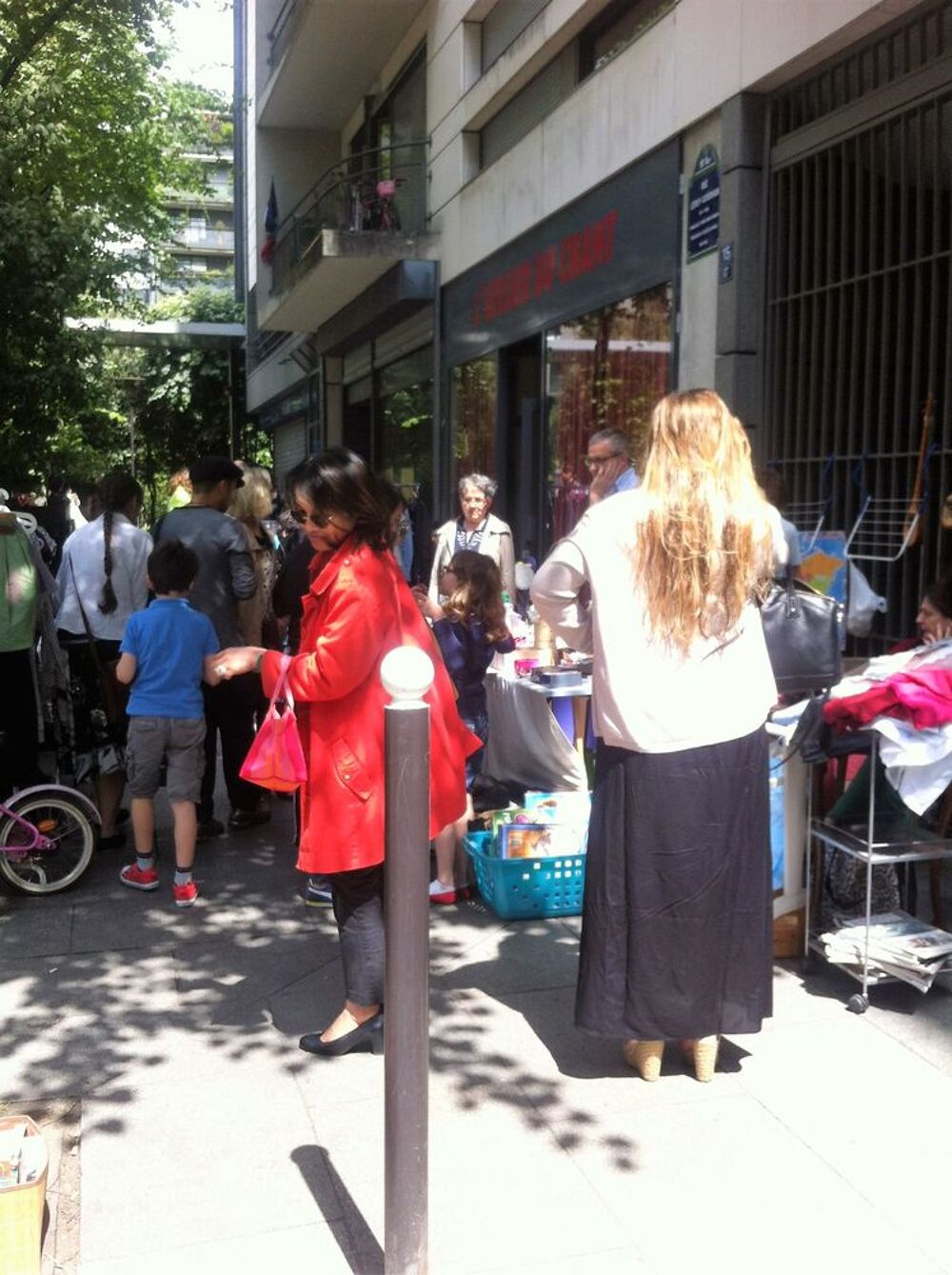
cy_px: 638
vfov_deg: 52.7
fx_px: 1287
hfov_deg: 40.6
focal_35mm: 35
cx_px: 476
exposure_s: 1/359
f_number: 2.8
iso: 80
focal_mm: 3.85
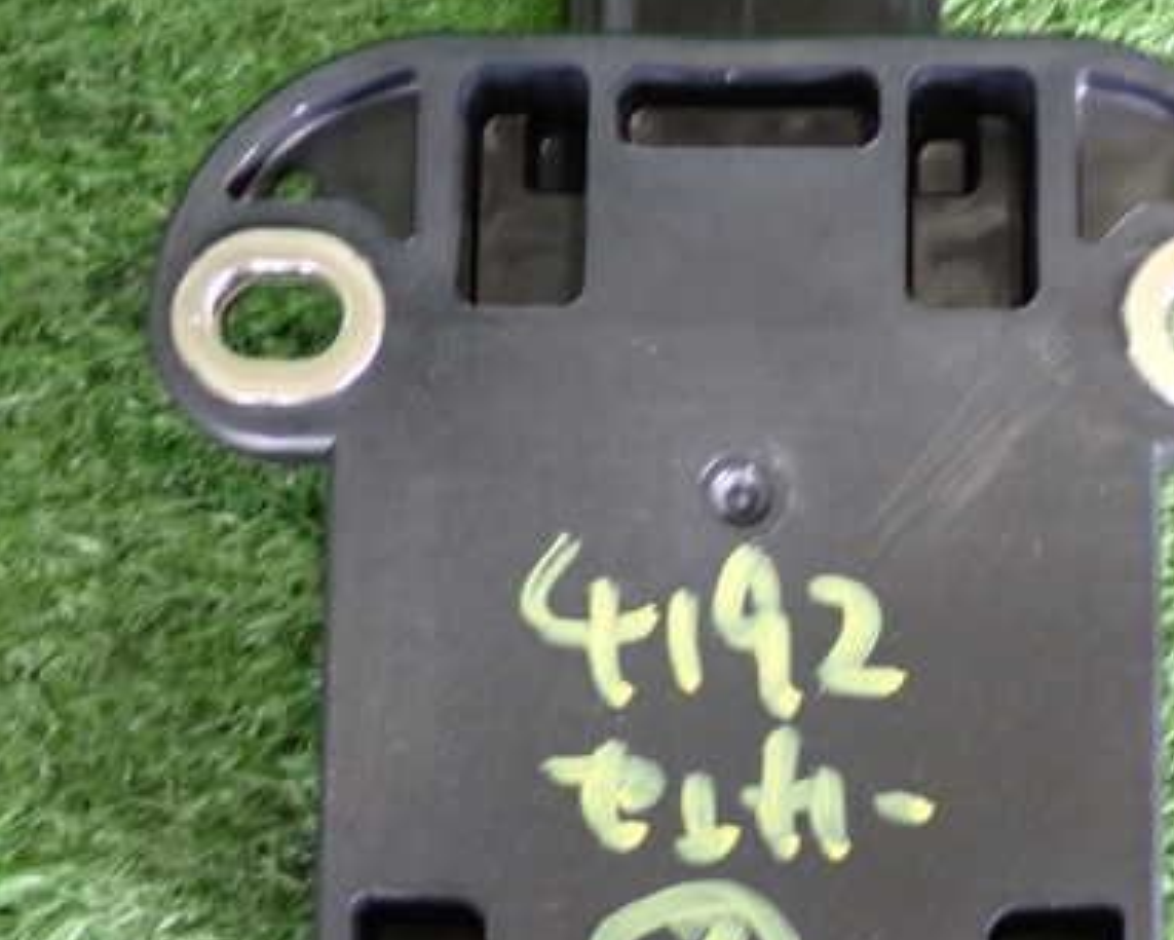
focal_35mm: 126
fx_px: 4379
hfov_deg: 15.2
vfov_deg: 12.2
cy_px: 487
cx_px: 767
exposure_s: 1/25
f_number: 4.3
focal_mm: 14.62
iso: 800
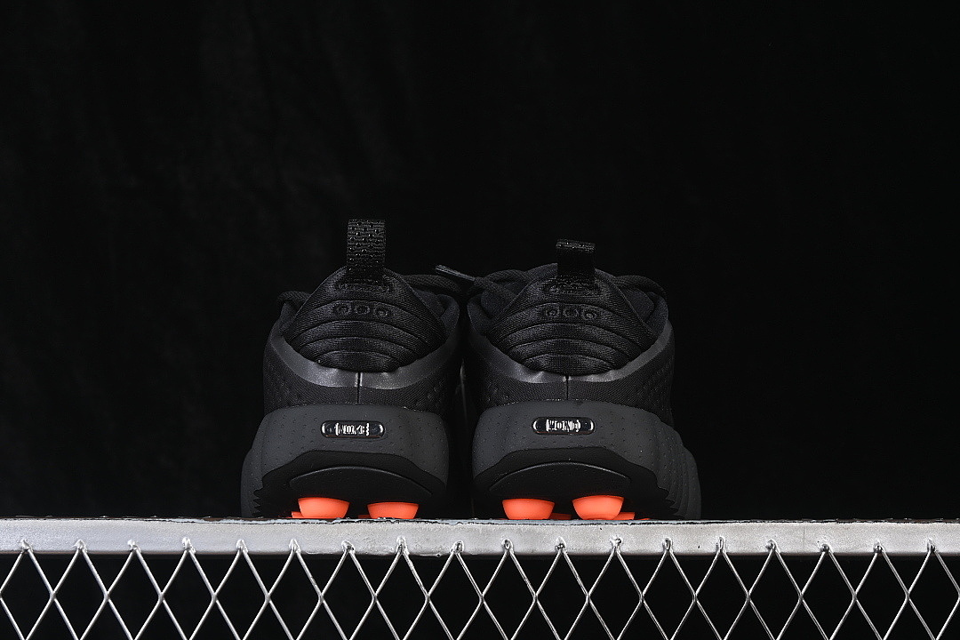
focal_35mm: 75
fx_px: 2000
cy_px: 320
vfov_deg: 18.2
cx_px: 480
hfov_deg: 27.0
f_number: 6.3
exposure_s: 1/60
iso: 160
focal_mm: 50
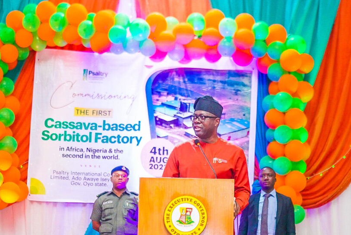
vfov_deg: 15.2
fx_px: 878
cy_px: 136
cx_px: 196
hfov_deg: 22.6
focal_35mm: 90
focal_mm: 72
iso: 4000
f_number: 2.8
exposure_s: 1/125
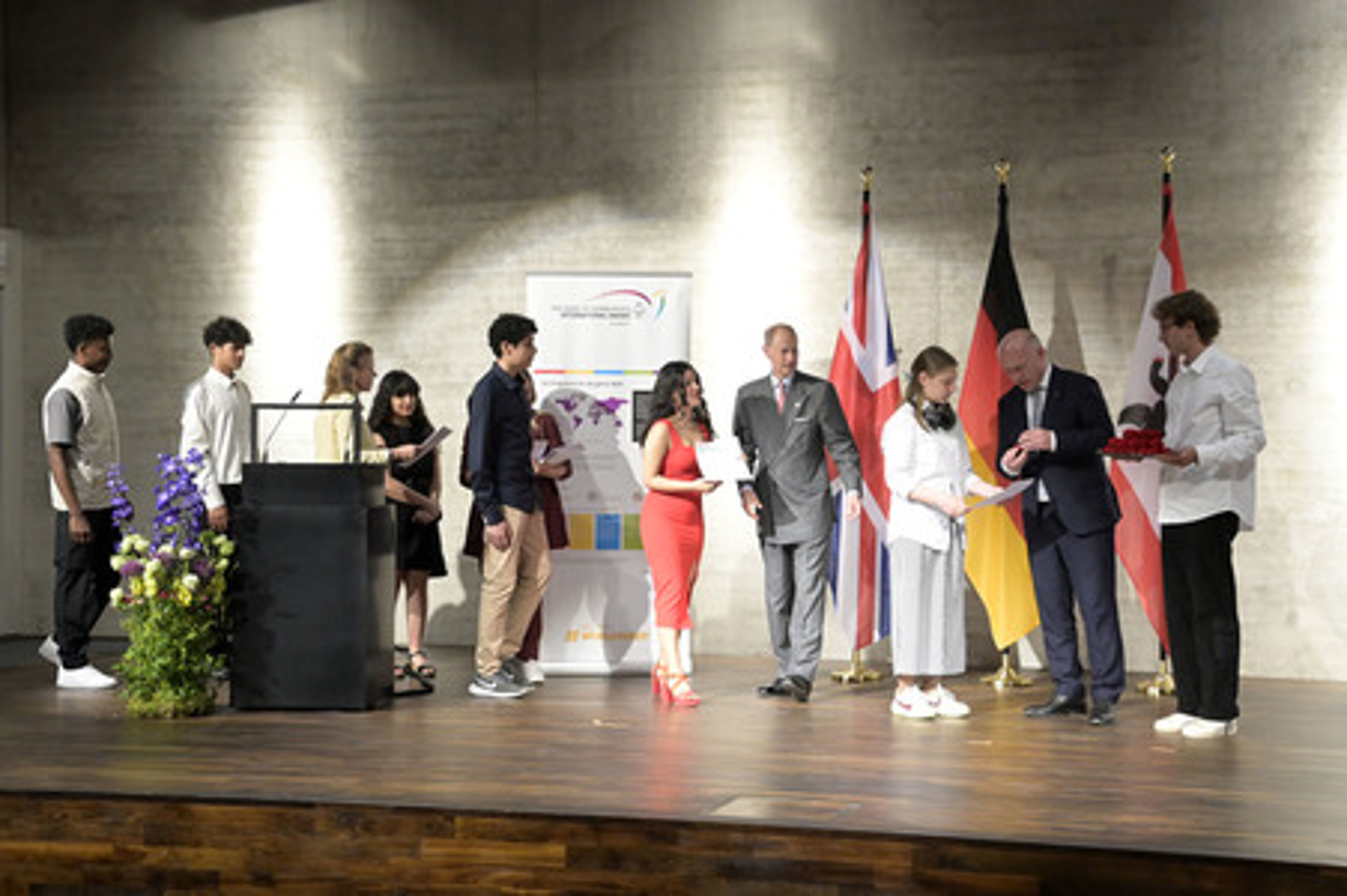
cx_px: 674
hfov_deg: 36.3
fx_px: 2056
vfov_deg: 24.6
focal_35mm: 55
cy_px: 448
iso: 6400
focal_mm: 55
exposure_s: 1/200
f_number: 5.6
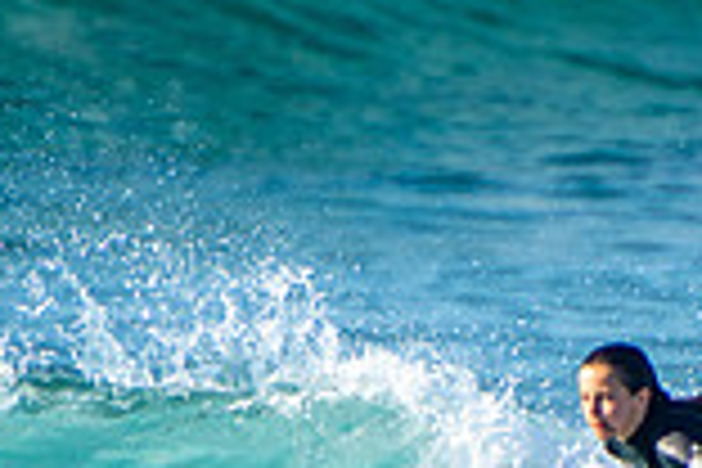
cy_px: 587
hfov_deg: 0.9
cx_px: 446
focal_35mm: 2225
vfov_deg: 0.6
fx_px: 43384
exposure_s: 1/400
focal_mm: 400
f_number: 5.6
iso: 125
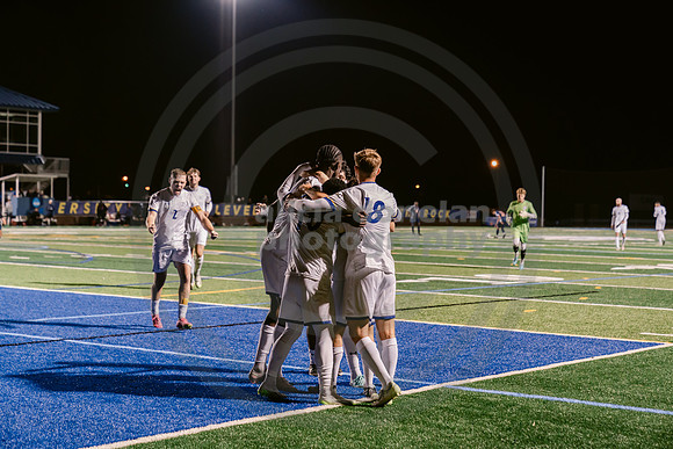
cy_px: 224
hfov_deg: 28.8
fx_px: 1309
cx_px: 336
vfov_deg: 19.5
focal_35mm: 70
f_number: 3.2
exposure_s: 1/250
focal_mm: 70
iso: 2500
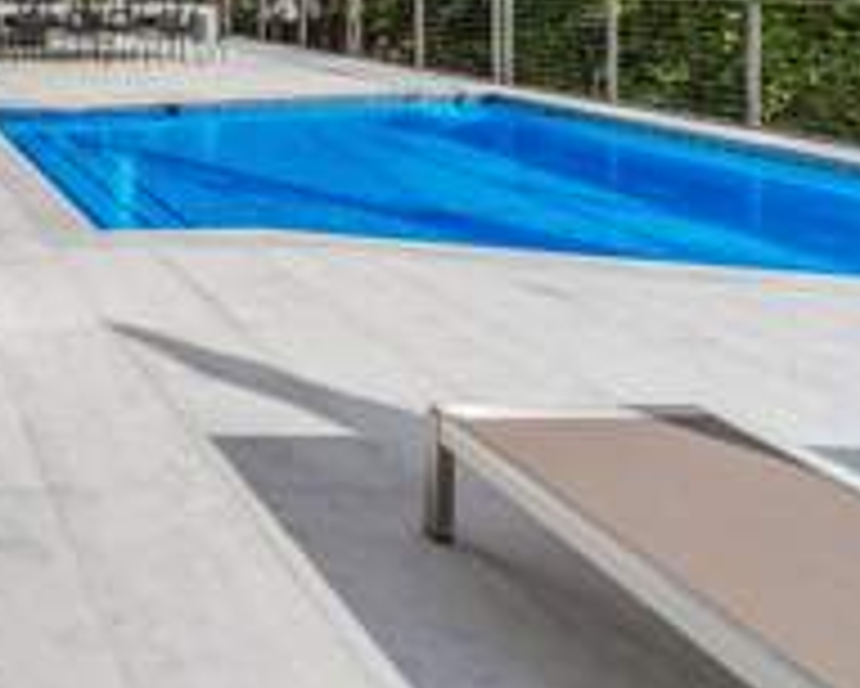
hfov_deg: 39.1
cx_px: -176
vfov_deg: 38.7
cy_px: -22
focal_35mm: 33
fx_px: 840
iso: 100
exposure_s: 1/200
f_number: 13
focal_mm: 14
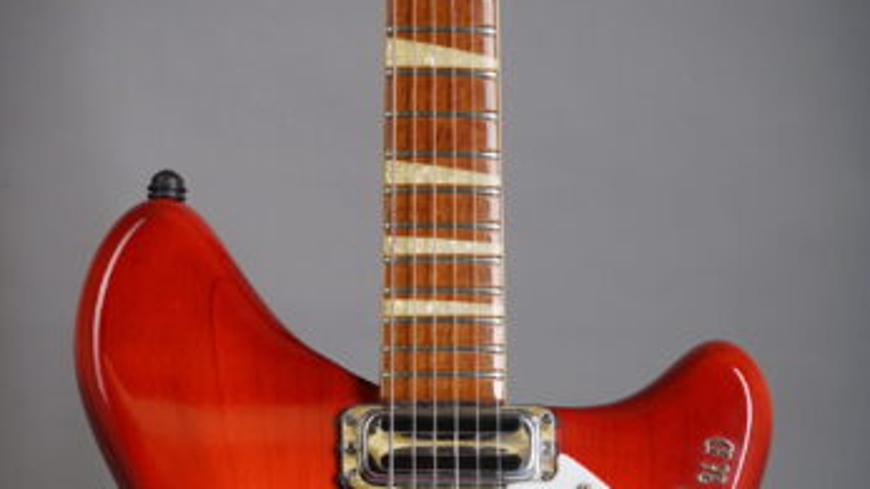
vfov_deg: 9.9
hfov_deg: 17.9
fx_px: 2768
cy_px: 589
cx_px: 435
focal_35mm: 120
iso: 160
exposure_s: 1/160
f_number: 8
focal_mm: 69
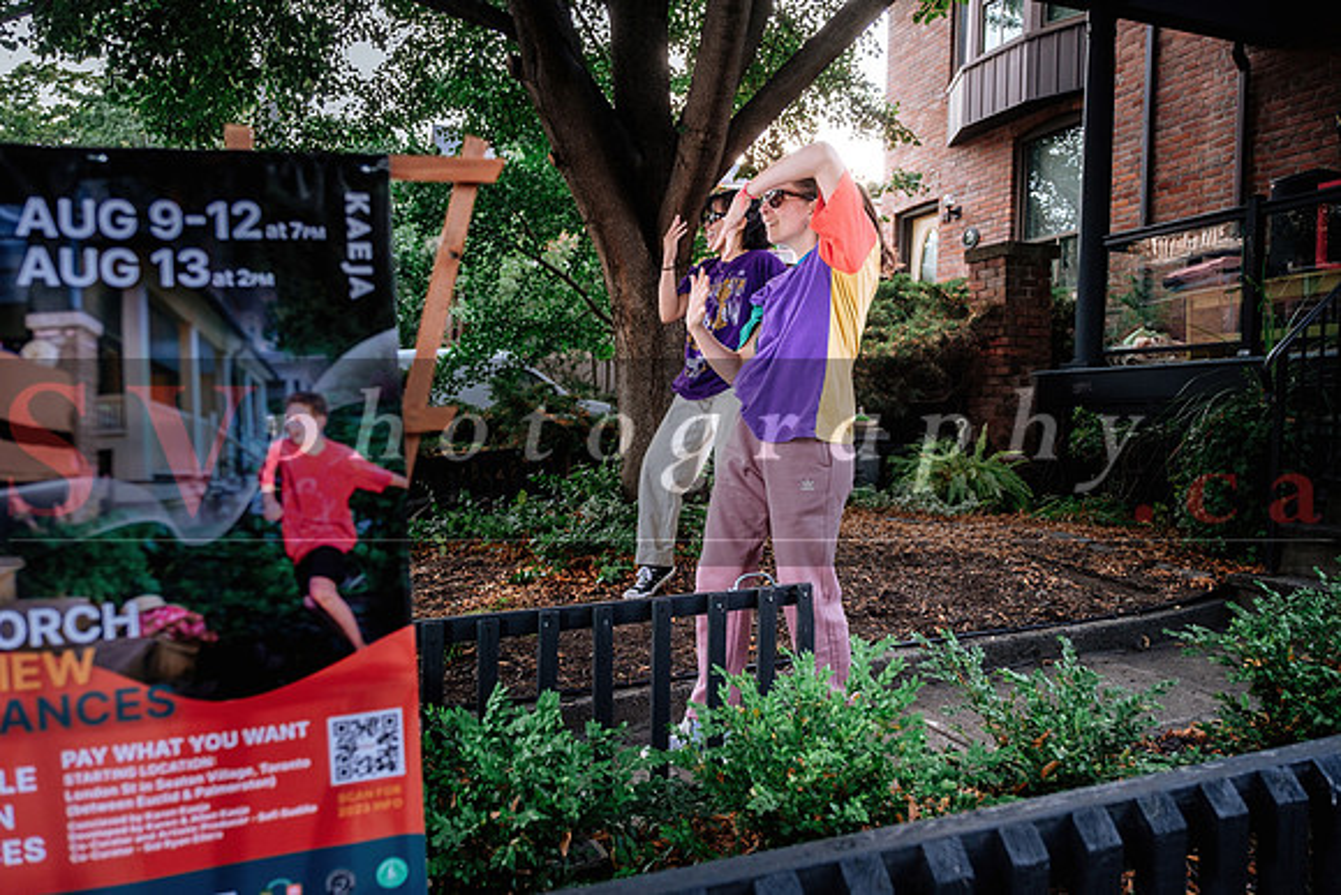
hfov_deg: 69.4
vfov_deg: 49.6
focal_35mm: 26
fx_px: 969
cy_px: 448
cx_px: 670
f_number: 2.8
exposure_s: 1/250
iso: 800
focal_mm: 17
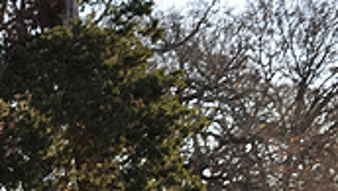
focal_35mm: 185
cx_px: -224
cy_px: 243
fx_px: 1657
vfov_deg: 6.5
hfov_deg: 11.0
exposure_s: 1/200
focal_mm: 35
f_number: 7.1
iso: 200
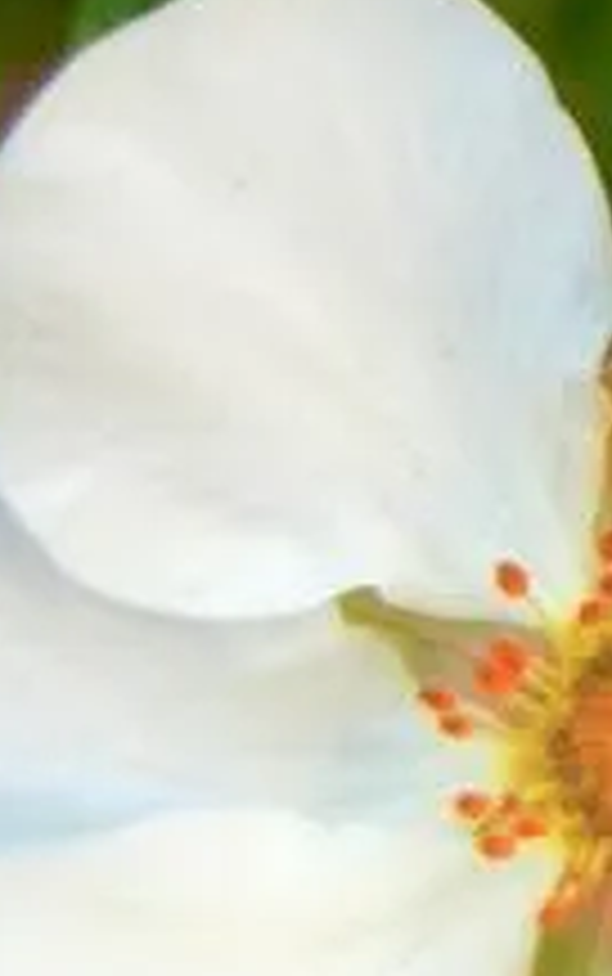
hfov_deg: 3.4
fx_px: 10254
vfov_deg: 5.4
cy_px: -243
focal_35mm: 385
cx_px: 1768
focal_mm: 13.9
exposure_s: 1/52
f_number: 4.3
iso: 160
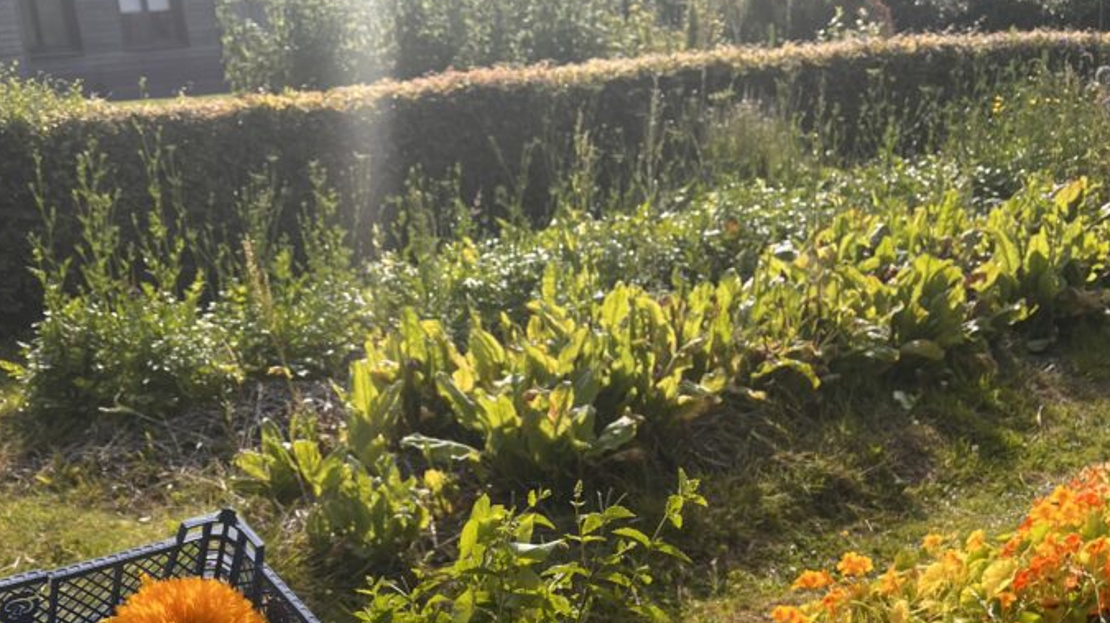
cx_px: 506
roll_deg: +5.9
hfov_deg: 47.3
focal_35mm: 43
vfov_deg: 24.7
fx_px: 1265
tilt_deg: -27.2
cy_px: 768
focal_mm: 5.1
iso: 50
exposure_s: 1/2137
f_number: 1.6
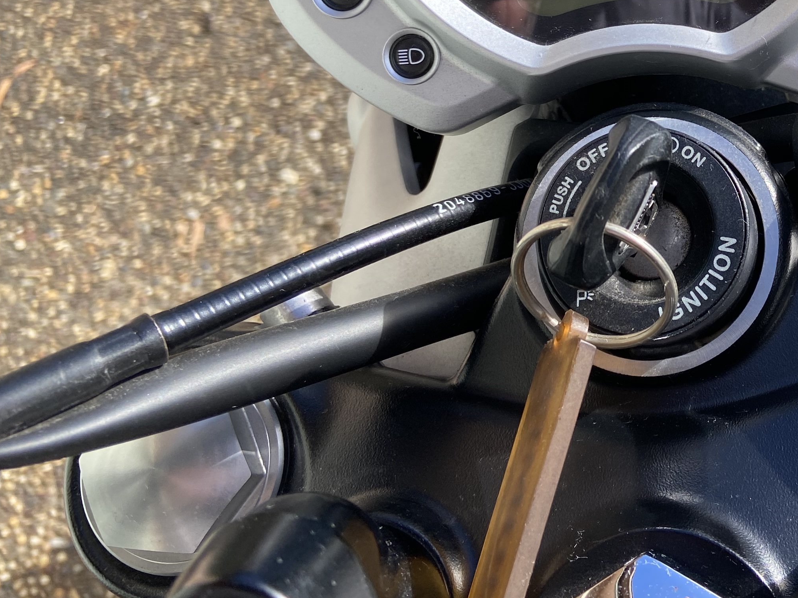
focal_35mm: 52
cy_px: 89
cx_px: 745
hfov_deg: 34.4
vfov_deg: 27.3
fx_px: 1199
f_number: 1.8
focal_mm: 4.25
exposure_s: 1/772
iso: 32
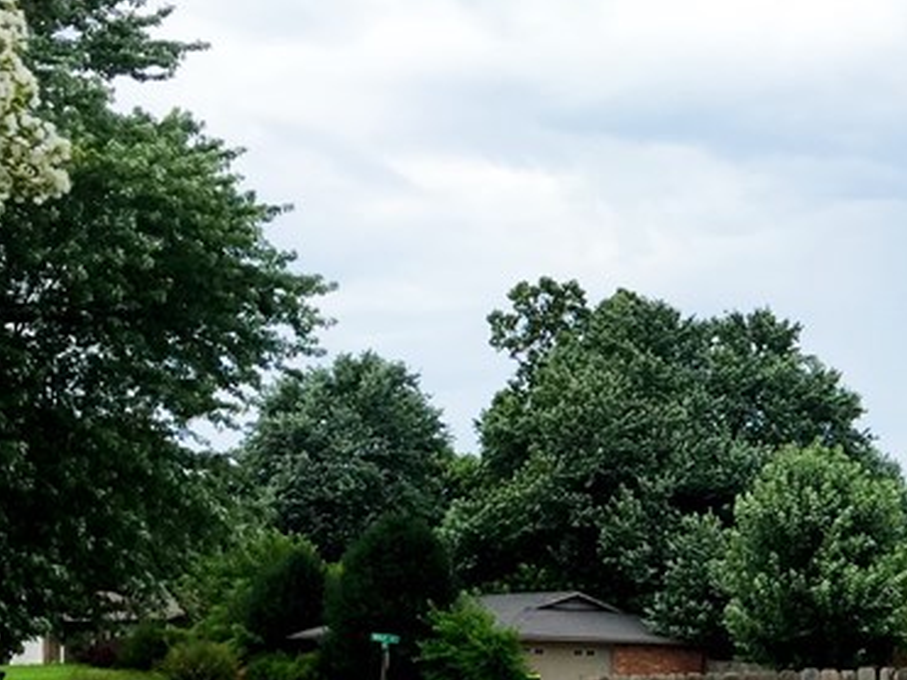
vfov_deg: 17.9
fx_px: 2095
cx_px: 1088
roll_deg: -2.3
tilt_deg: -0.7
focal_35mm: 80
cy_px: 722
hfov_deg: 22.5
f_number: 2.2
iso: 32
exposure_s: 1/1522
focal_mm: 4.15
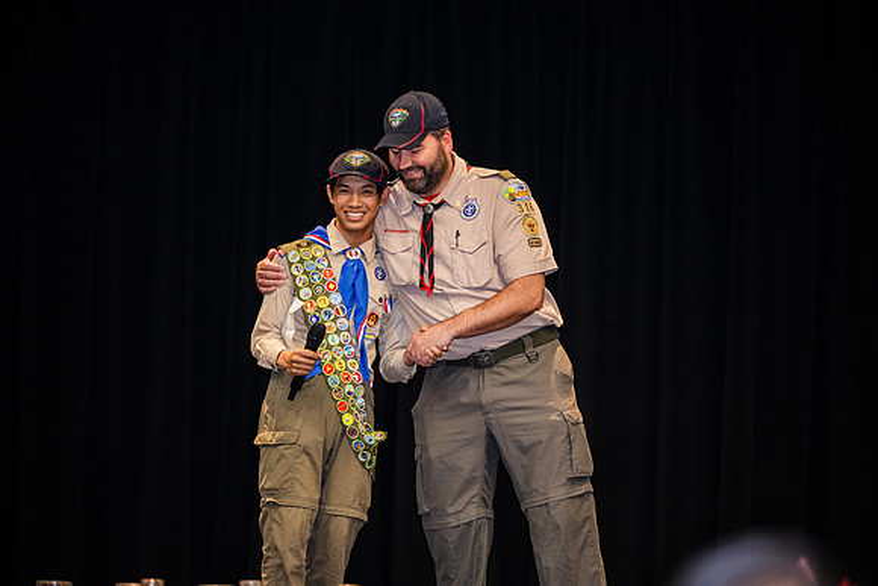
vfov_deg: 6.8
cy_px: 293
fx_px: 4916
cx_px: 439
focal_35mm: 202
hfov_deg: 10.2
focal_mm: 200
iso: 1600
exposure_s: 1/160
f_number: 2.8
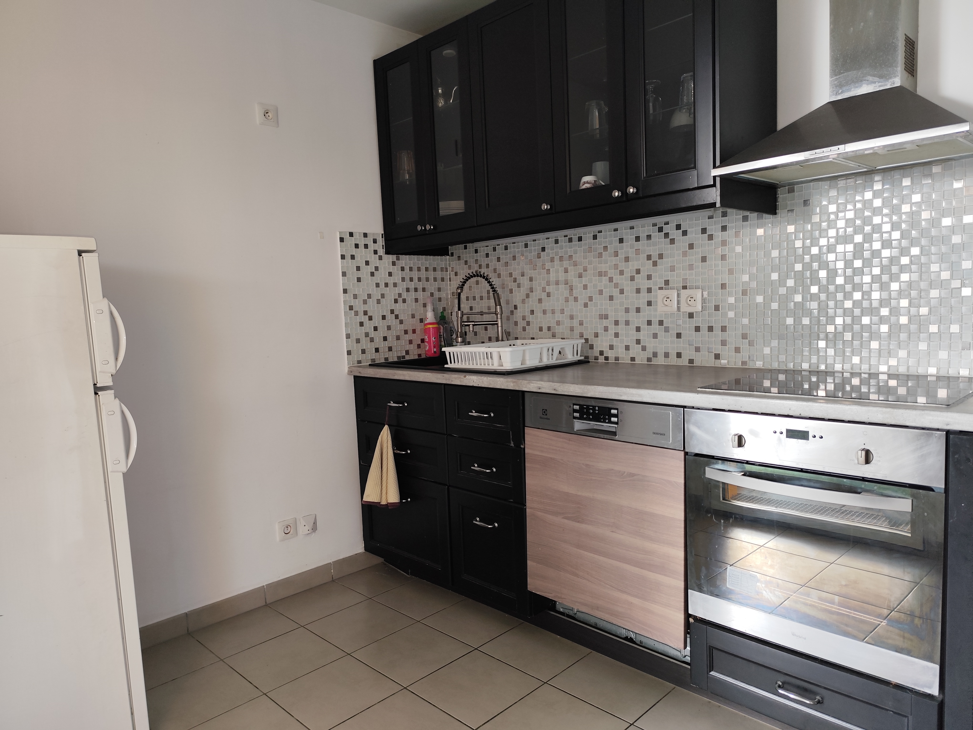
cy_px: 365
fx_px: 646
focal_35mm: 23
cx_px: 486
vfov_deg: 58.9
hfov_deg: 73.9
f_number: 1.65
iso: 200
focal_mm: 6.14
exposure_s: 1/50
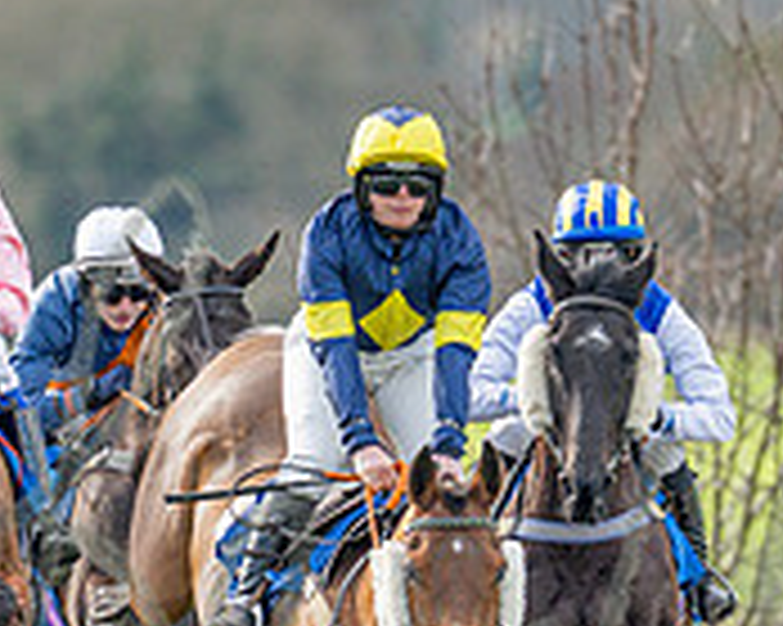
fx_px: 33722
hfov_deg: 1.3
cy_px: 491
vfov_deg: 1.1
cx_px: 208
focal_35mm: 1456
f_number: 4.5
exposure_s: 1/1600
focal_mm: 400
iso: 500
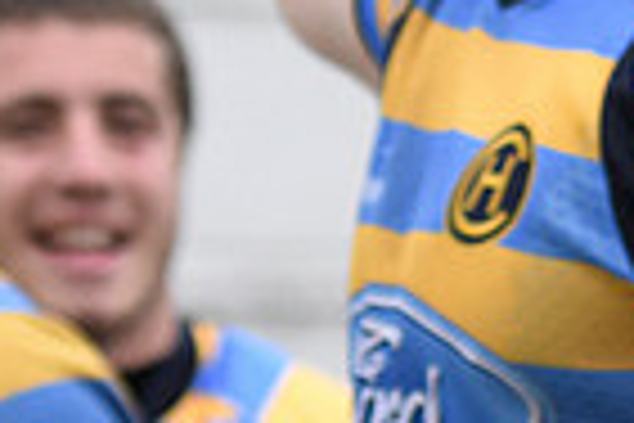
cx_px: 351
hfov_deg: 4.8
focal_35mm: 432
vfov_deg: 3.2
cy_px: -398
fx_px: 7607
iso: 1250
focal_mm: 70
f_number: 2.8
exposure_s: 1/1000
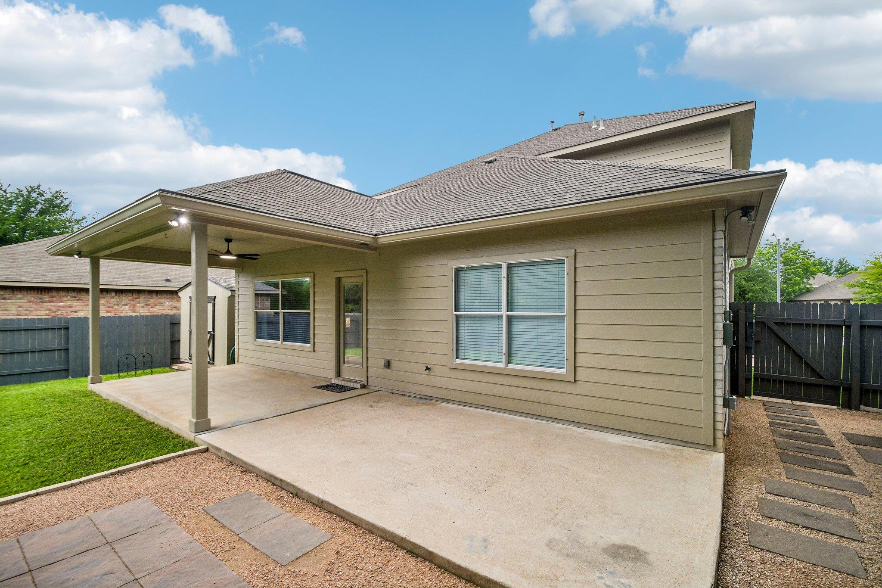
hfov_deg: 100.4
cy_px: 294
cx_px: 441
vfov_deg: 77.3
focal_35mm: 15
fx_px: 367
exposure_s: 1/100
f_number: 8
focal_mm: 10
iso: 400
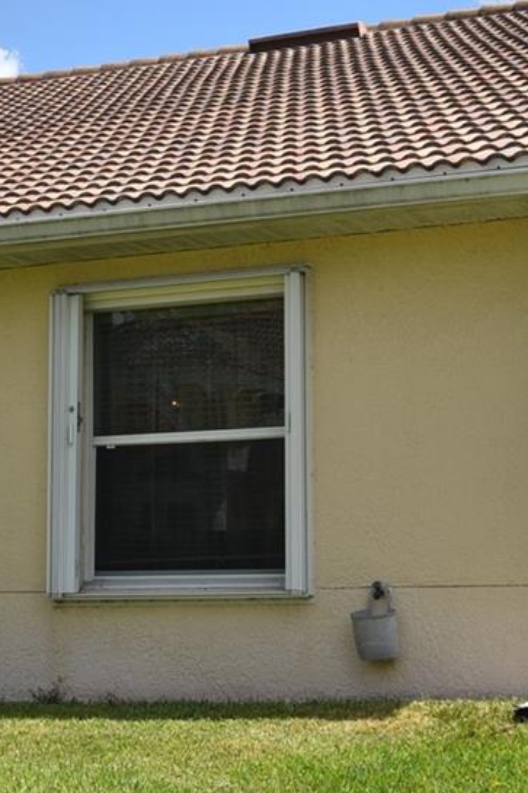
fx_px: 2069
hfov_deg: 14.5
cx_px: 134
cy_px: 351
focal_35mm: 94
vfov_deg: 21.7
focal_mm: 32
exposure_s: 1/200
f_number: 10
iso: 100
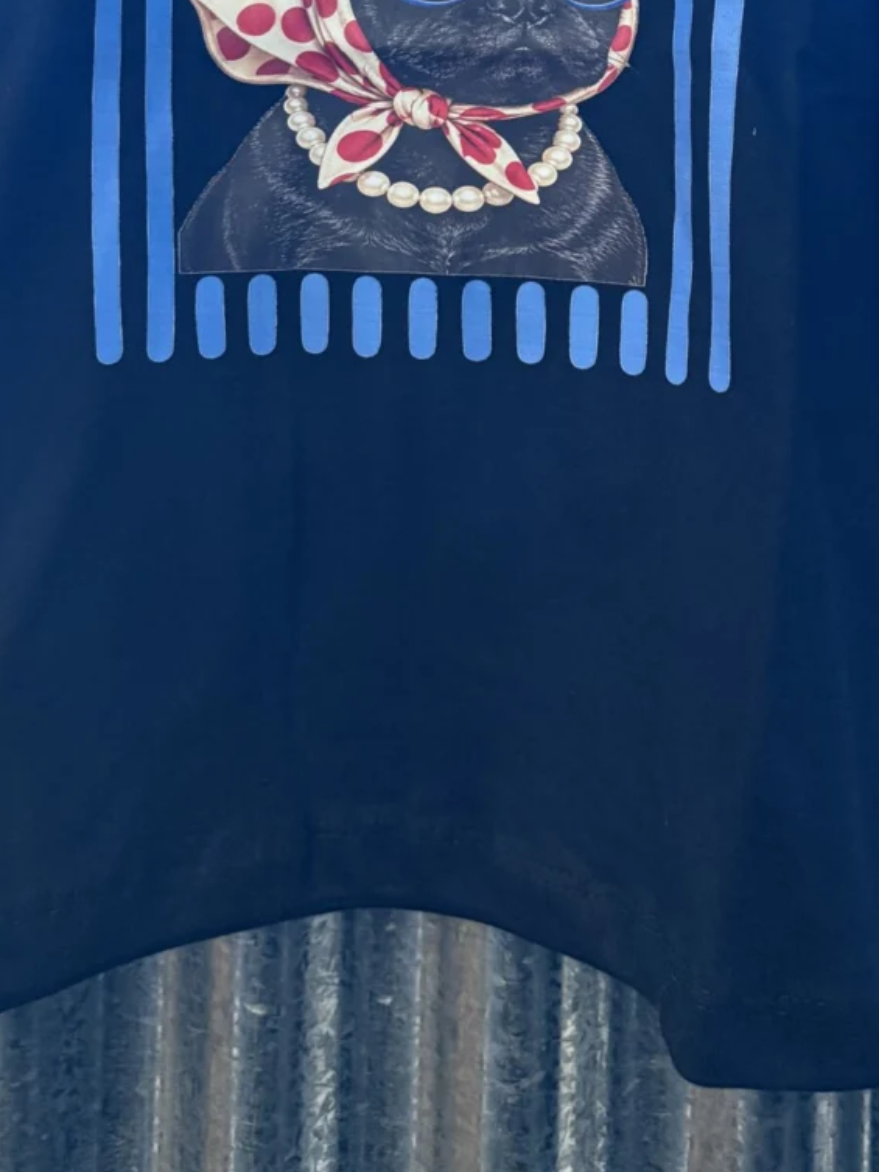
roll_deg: -1.0
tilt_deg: +3.2
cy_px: 11
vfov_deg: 34.3
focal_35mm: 51
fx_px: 1726
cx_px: 484
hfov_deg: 28.6
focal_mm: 6.76
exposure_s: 1/100
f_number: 1.78
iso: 400
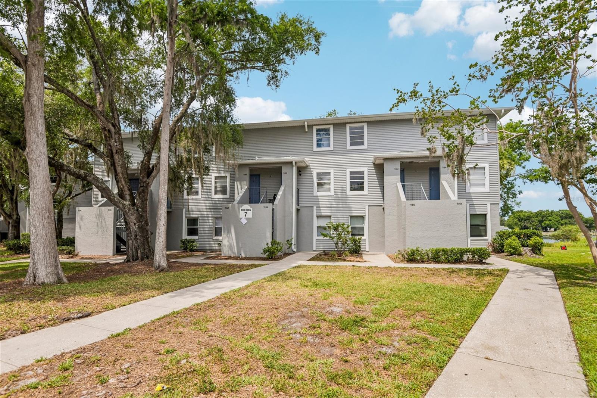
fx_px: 265
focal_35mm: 16
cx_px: 298
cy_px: 199
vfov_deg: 73.7
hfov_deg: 96.7
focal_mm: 16
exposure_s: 1/1600
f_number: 8
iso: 400
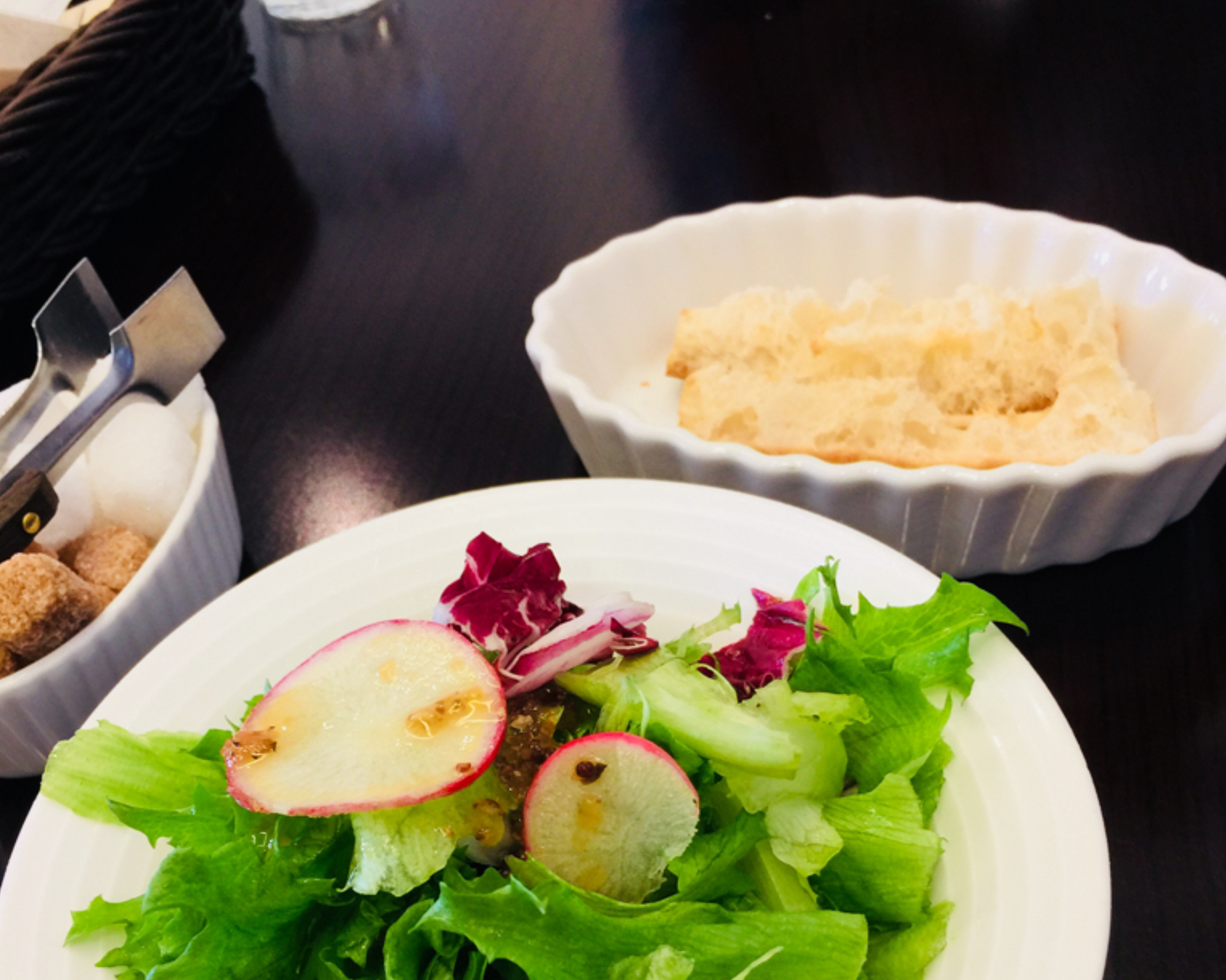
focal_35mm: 38
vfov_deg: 37.5
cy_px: 811
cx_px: 614
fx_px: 1378
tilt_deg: -50.8
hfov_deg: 47.9
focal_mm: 4.15
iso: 50
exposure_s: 1/17
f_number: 2.2
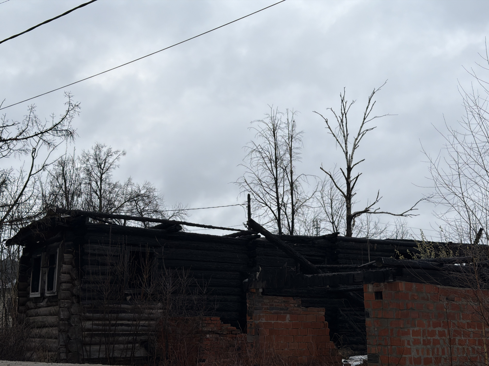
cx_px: 244
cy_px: 183
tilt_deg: +11.3
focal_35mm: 48
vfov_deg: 30.3
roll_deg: -0.2
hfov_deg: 39.7
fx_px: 678
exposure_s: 1/1203
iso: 64
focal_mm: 6.76
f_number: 1.78
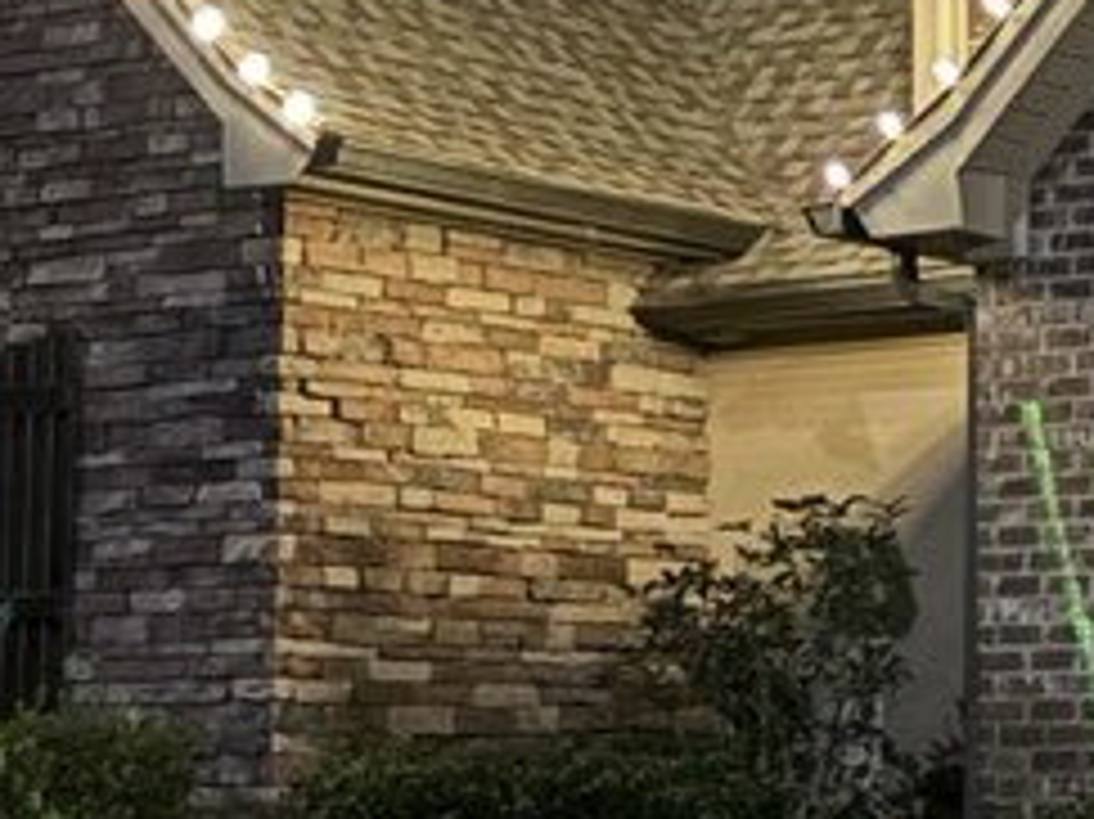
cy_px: 110
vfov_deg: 10.6
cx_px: 801
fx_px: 4391
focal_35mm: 139
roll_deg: -0.5
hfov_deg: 14.2
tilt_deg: +8.9
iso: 1000
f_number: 1.6
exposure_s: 1/5
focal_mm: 5.96
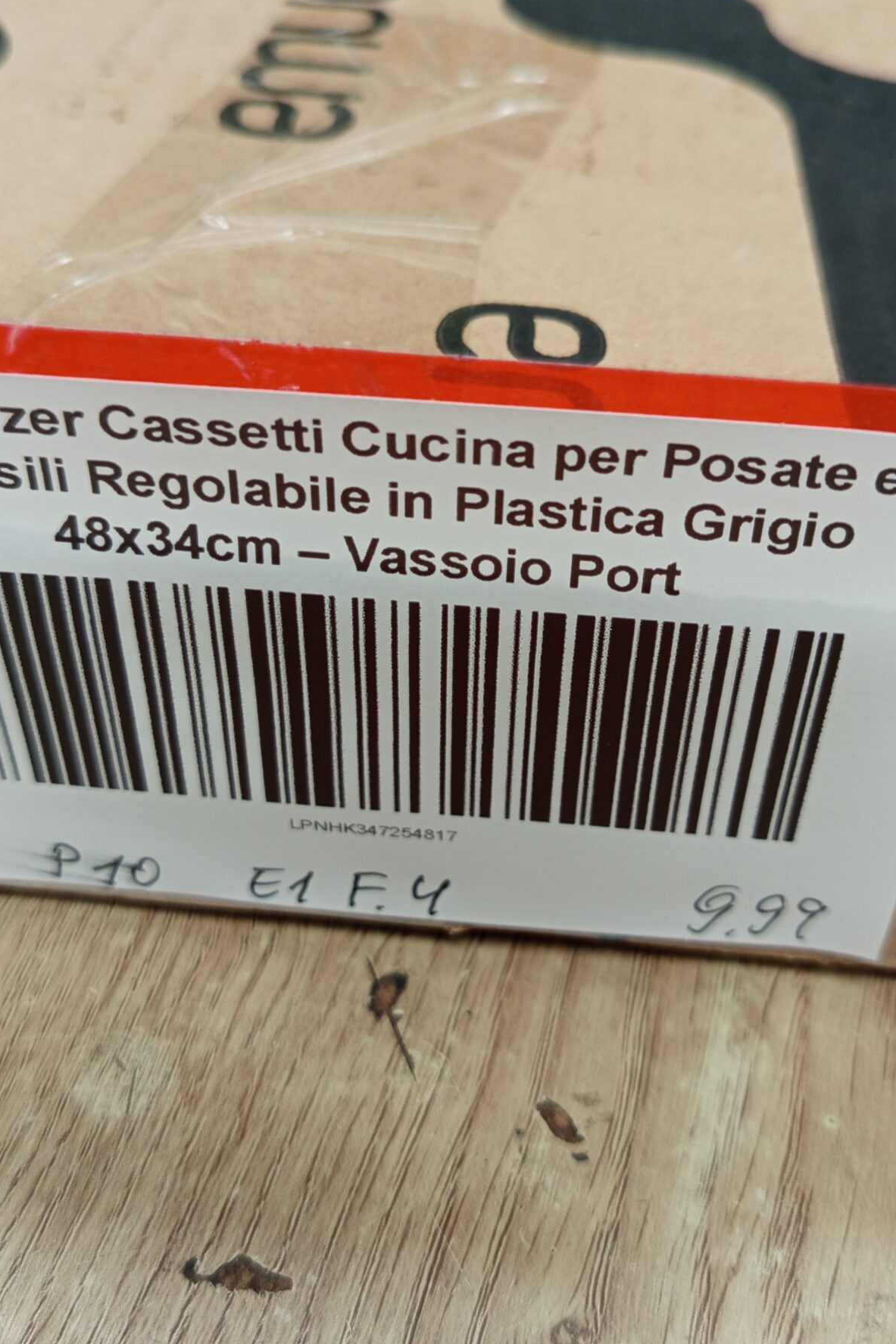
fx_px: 1344
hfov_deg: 36.8
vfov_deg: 53.1
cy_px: 619
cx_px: 482
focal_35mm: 36
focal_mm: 5.24
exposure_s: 1/100
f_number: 1.7
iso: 264
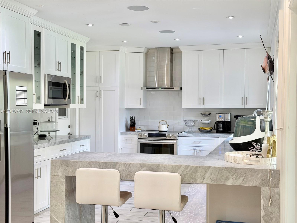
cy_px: 112
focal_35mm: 48
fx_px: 412
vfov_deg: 30.3
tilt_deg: -2.0
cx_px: 148
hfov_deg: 39.7
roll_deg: -0.1
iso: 50
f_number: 1.78
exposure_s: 1/60
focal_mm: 6.76
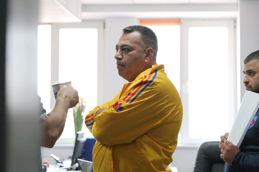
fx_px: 683
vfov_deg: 14.4
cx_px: 130
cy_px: 86
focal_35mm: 95
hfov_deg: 21.5
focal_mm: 95
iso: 4000
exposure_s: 1/1000
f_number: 4.5
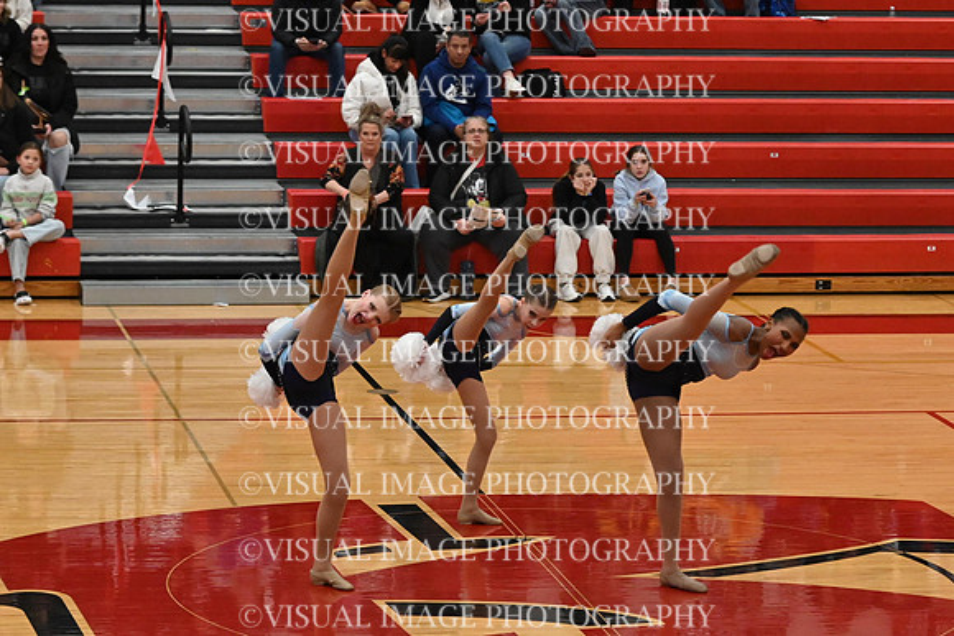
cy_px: 318
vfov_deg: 9.2
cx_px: 477
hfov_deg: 13.7
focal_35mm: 150
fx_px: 3976
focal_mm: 100
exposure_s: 1/400
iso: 6400
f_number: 4
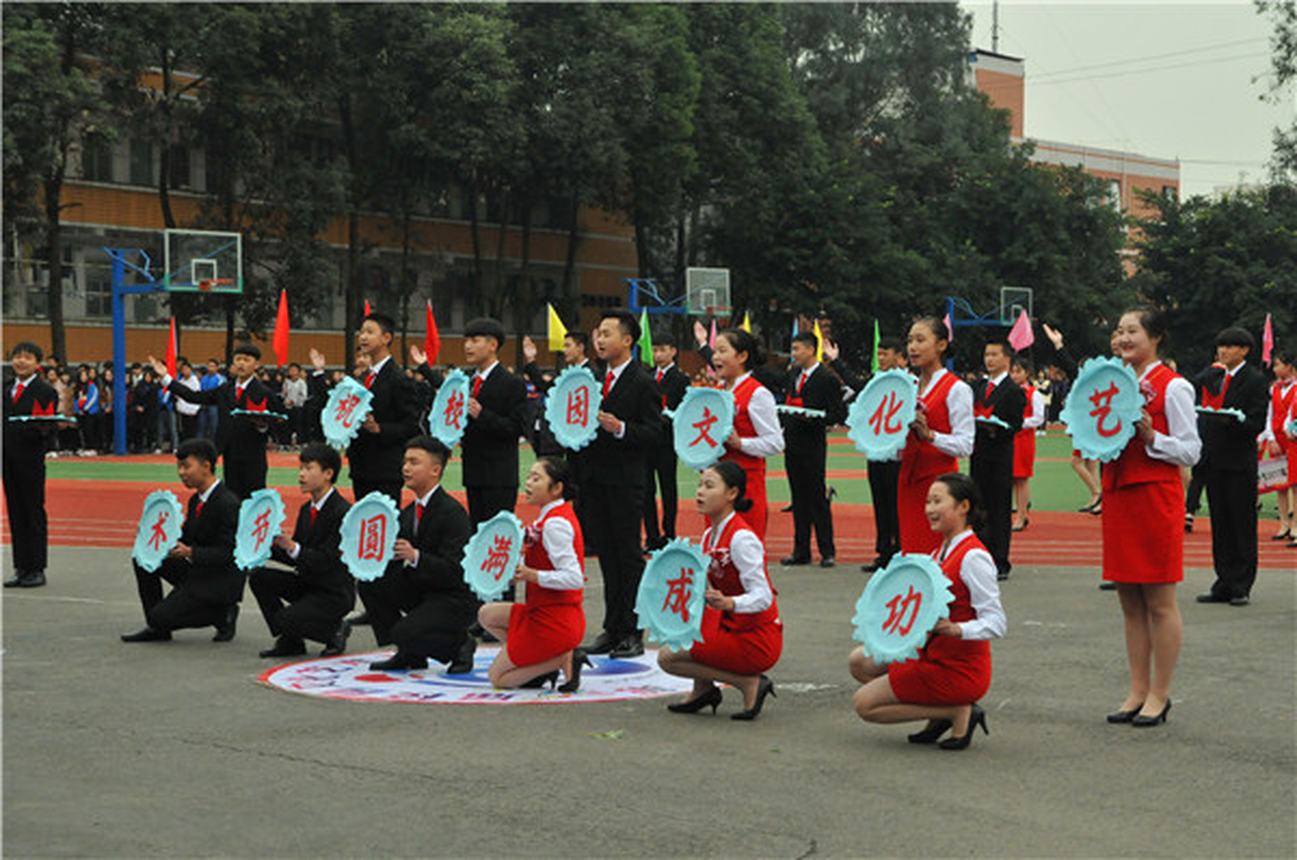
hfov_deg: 29.9
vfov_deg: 20.1
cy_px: 430
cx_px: 648
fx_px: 2428
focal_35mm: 68
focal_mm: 45
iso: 1000
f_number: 8
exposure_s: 1/640
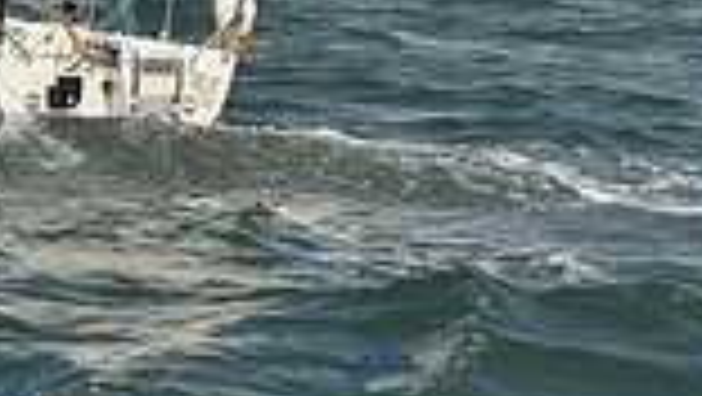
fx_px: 7097
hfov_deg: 5.7
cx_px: 47
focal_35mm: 381
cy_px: -824
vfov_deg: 3.1
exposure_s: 1/1600
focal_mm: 98
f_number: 10
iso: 400
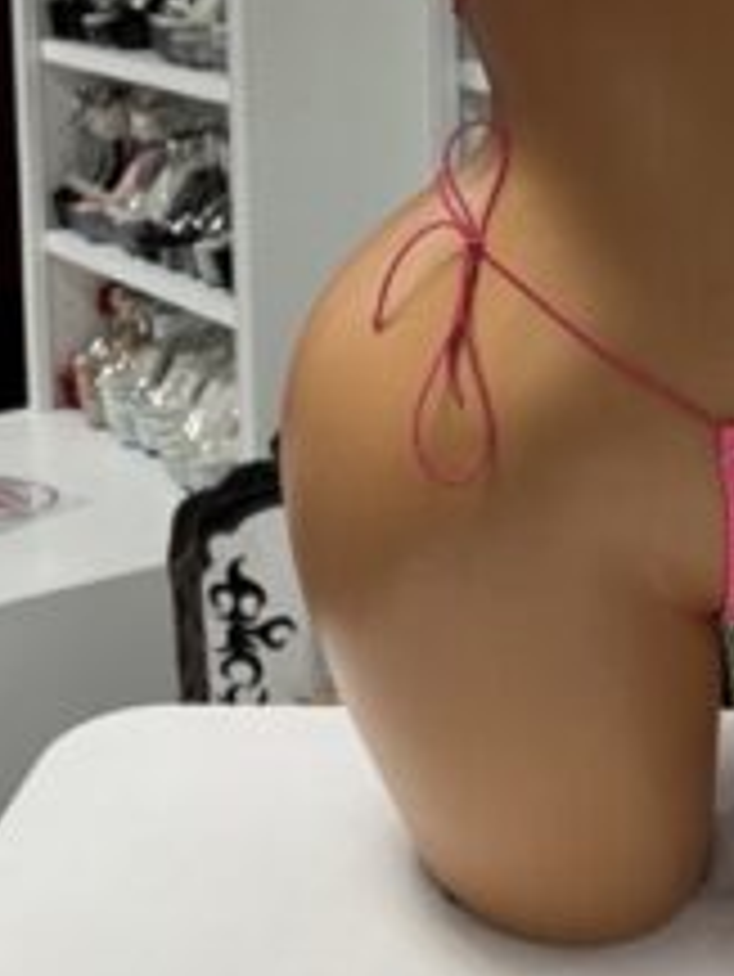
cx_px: 748
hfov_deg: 19.8
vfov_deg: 25.8
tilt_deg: -6.1
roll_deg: -0.1
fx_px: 2034
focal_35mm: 72
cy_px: 31
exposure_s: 1/60
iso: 100
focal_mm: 5.1
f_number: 1.6
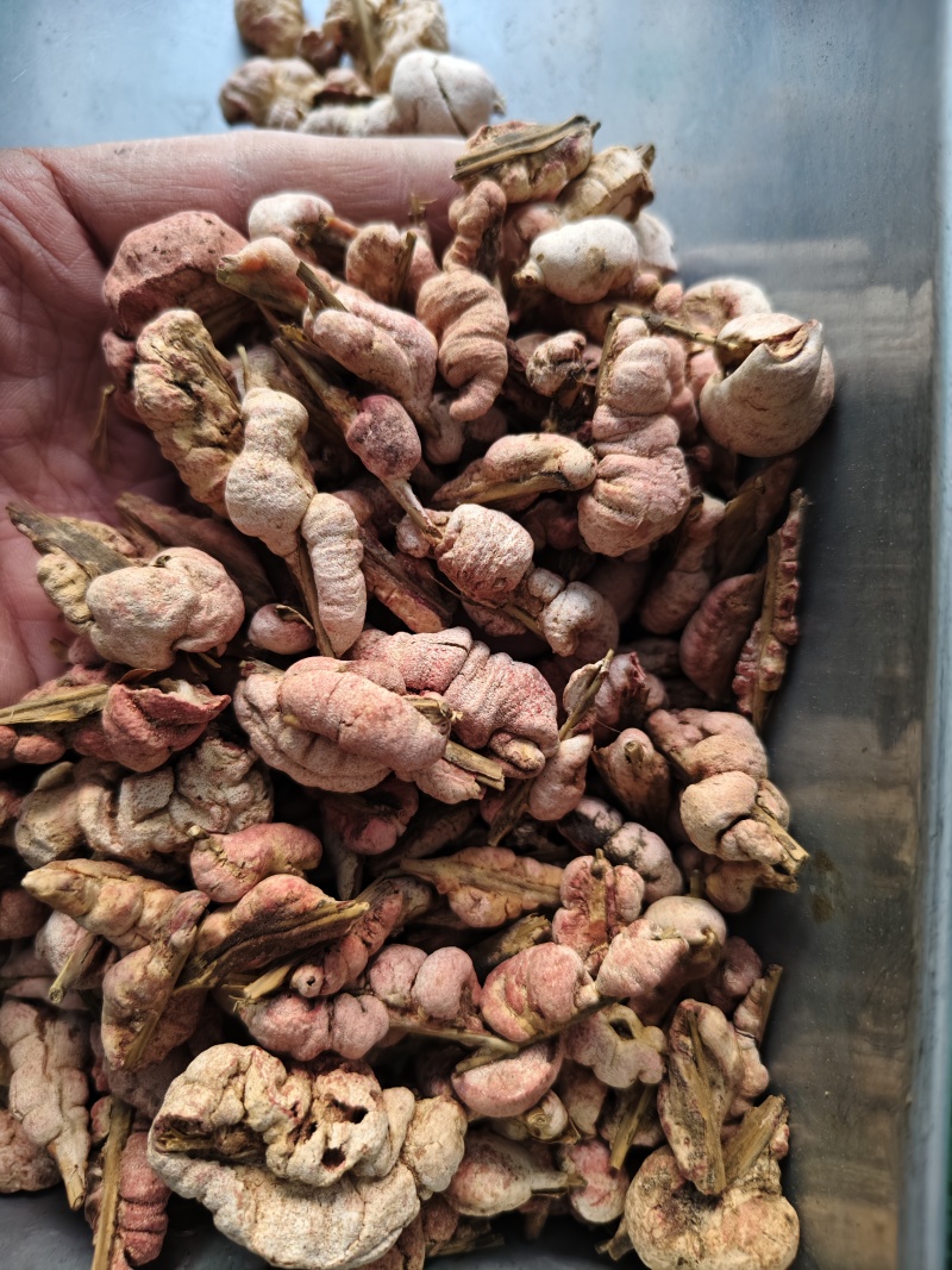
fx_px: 844
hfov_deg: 58.9
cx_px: 476
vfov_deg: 73.9
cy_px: 635
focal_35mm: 23
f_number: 1.88
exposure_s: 1/50
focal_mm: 5.56
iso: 449
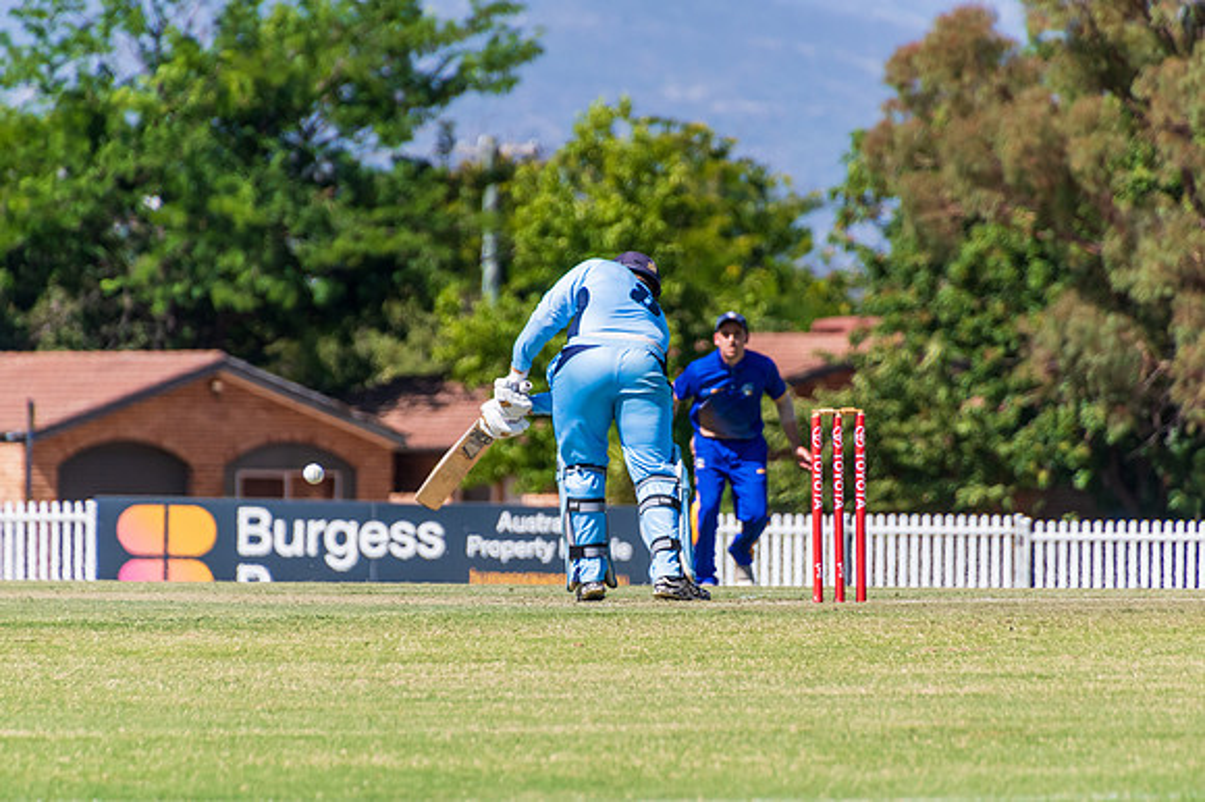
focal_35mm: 600
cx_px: 602
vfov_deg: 2.3
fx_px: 20071
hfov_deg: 3.4
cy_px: 401
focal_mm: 400
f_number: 7.1
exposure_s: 1/1600
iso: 320
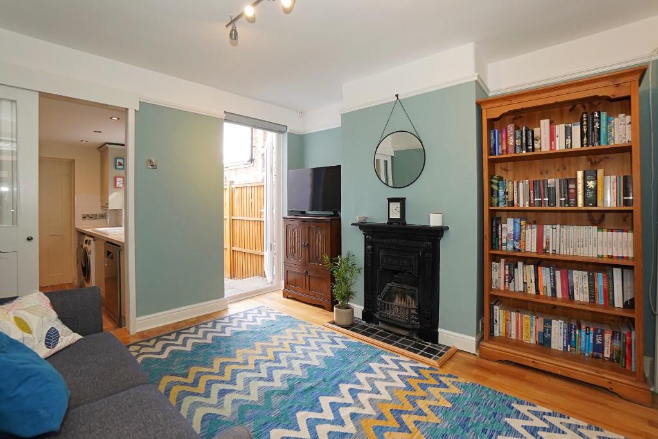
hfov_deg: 100.4
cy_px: 220
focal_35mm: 15
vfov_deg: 77.3
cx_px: 329
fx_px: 274
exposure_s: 1/160
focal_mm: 10
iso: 800
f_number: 4
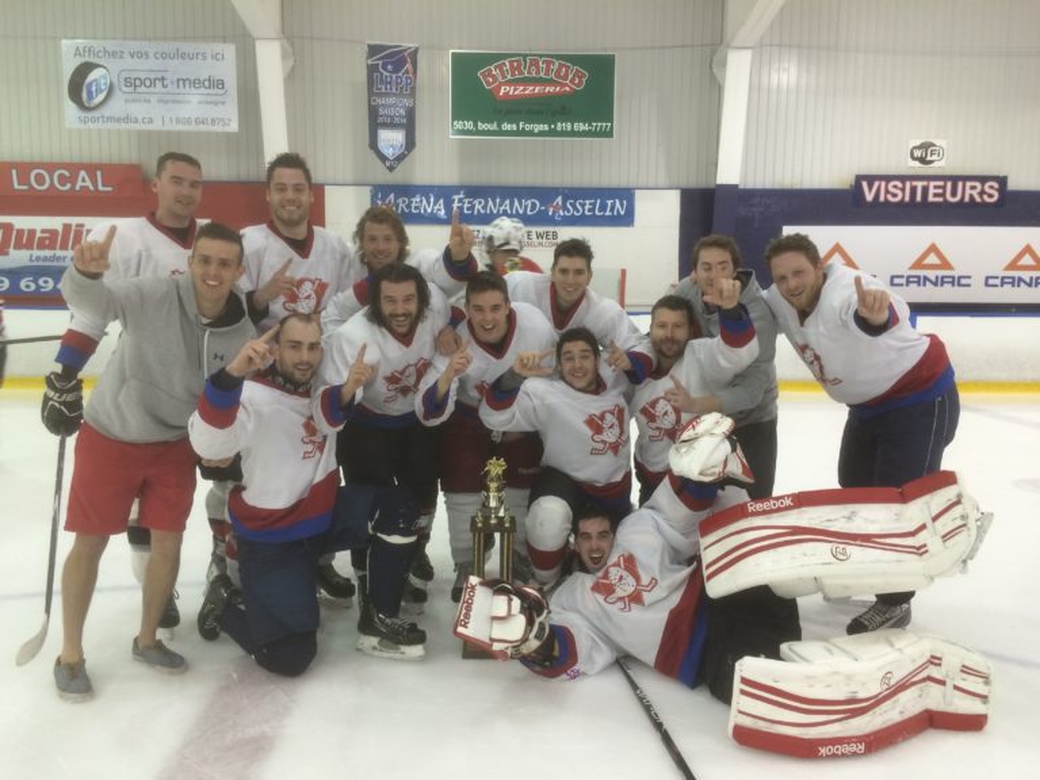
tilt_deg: -8.1
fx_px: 871
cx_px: 520
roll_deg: -0.9
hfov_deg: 61.7
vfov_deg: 48.2
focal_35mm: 29
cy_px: 390
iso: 64
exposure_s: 1/30
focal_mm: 4.15
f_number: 2.2
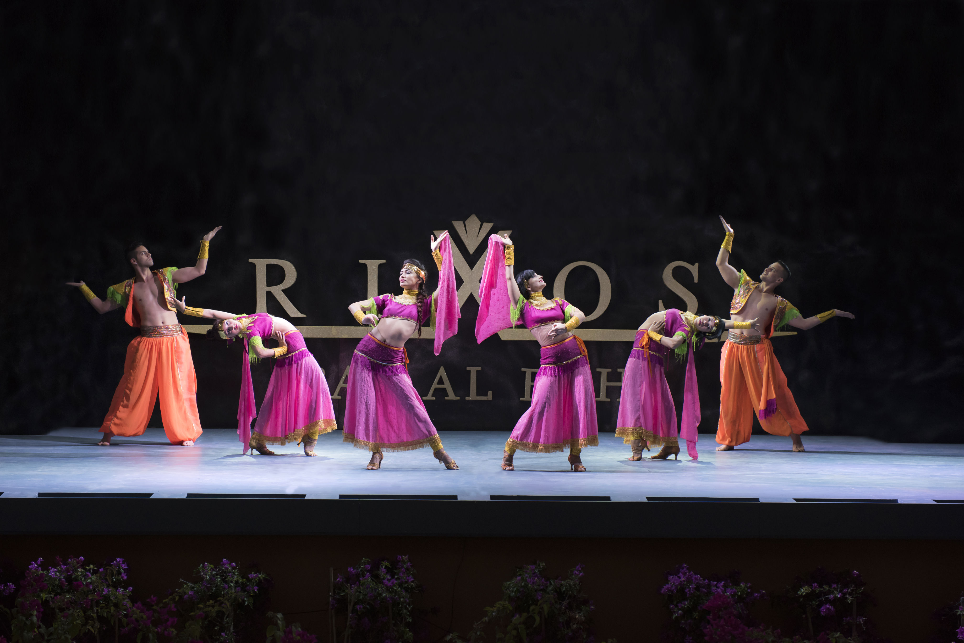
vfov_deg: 19.5
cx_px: 482
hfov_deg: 28.8
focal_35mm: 70
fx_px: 1875
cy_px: 322
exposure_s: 1/125
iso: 1250
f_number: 4
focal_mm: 70
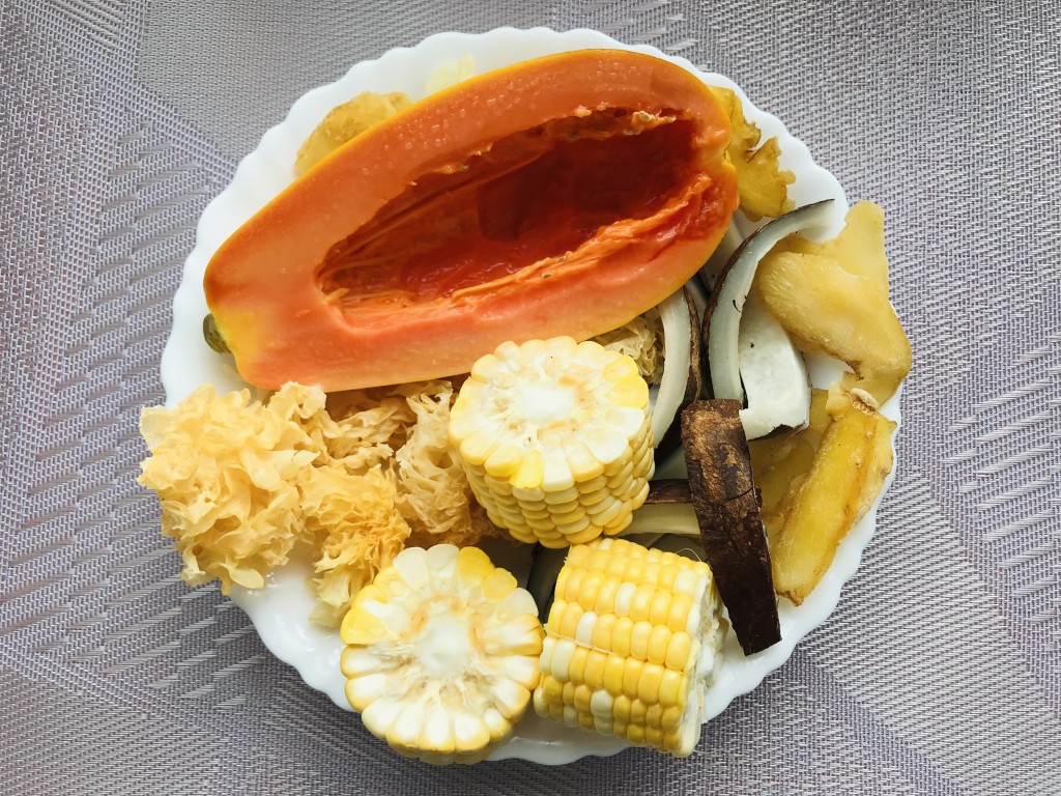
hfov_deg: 63.4
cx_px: 530
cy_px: 398
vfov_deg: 49.7
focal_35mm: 28
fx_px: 858
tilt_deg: -84.3
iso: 20
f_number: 1.8
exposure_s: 1/327
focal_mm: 3.99
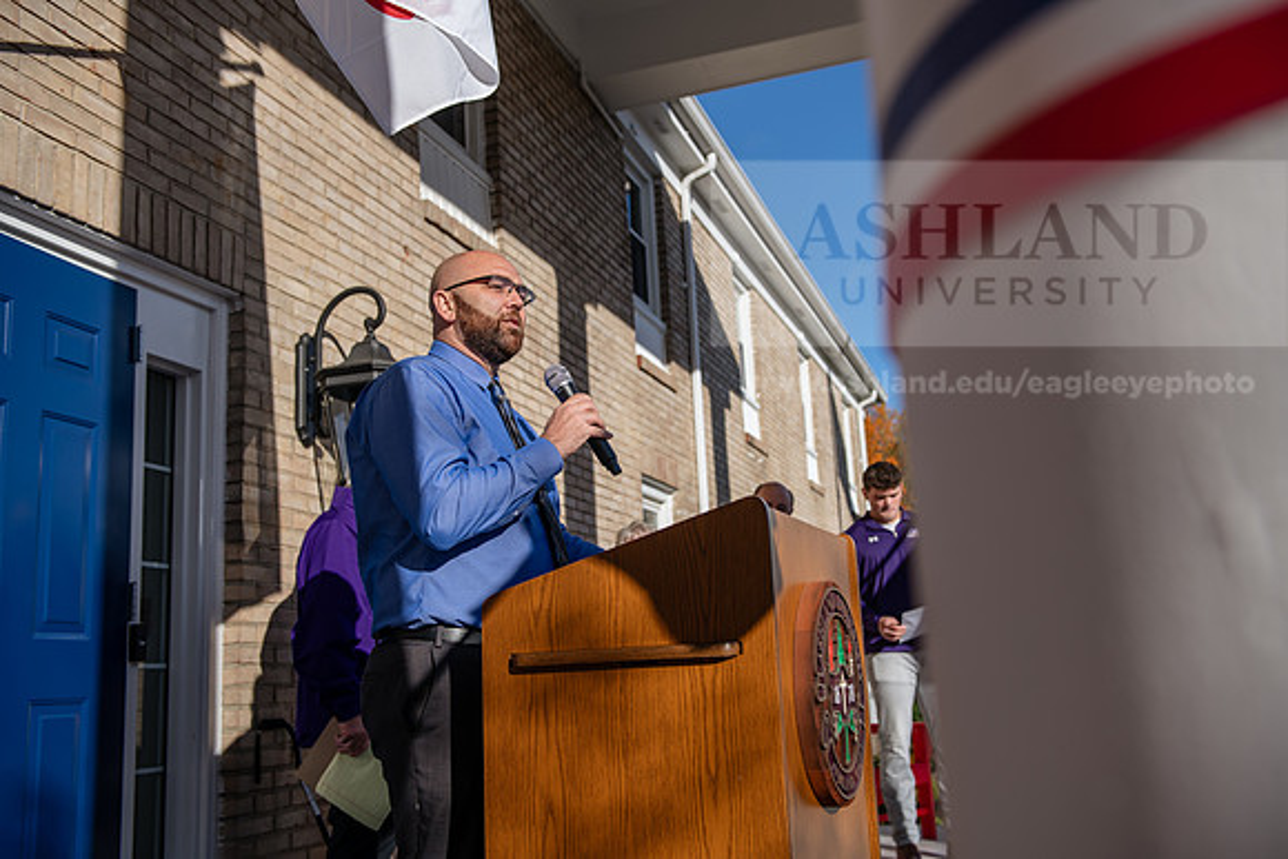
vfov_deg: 36.9
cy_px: 430
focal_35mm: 36
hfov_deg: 53.1
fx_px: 1288
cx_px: 644
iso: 80
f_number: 3.5
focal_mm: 36
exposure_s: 1/1000
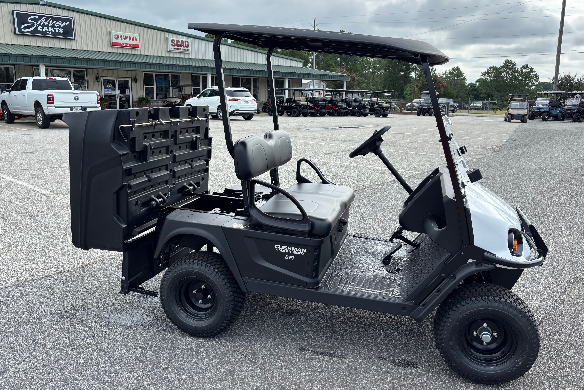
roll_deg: -1.7
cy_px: 188
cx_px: 301
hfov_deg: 65.5
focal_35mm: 28
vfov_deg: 46.4
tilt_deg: -12.9
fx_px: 454
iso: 50
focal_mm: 5.96
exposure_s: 1/1328
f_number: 1.6
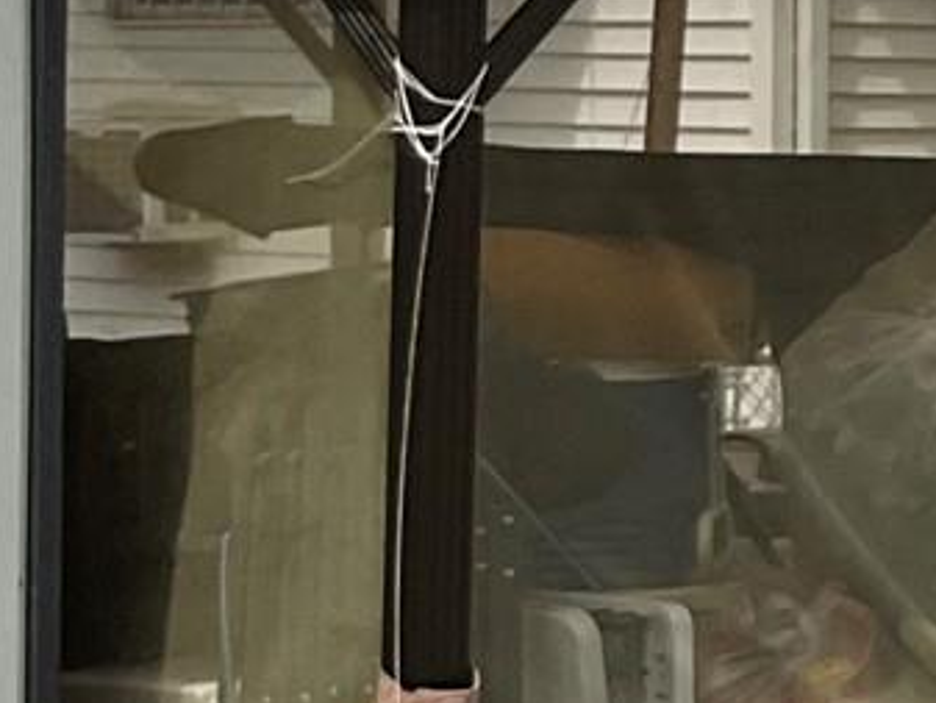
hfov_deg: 9.8
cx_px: 2291
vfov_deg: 8.4
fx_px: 4761
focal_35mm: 176
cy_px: 119
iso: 16
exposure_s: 1/2959
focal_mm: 3
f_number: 1.8
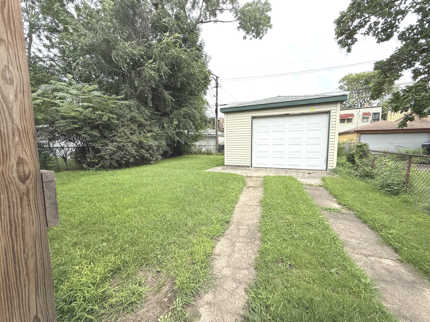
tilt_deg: -5.8
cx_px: 215
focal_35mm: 14
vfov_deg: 85.7
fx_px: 174
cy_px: 161
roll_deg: +0.5
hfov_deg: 102.1
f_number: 2.2
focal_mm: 2.22
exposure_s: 1/955
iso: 64
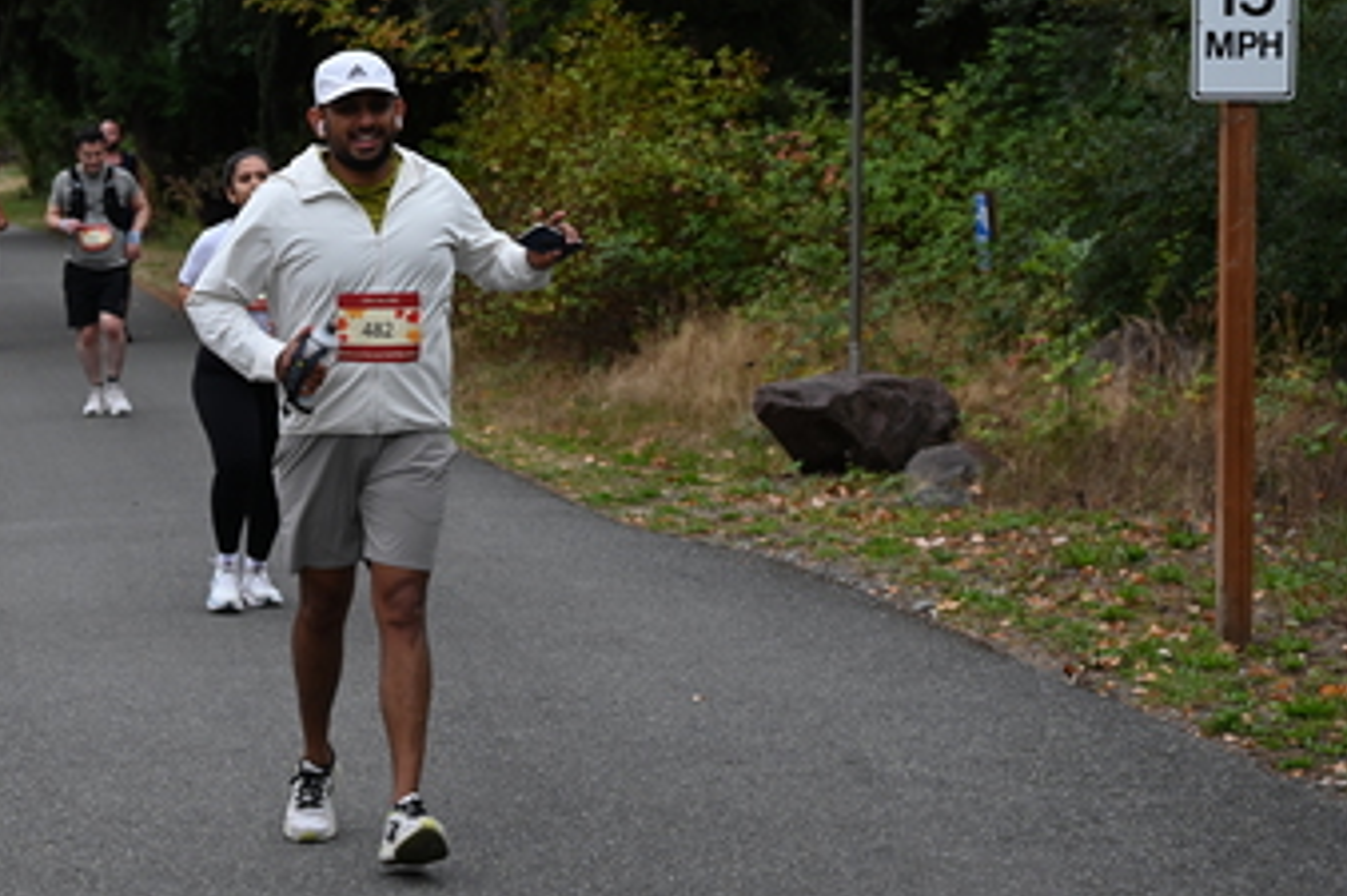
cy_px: 289
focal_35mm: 114
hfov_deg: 17.9
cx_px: 414
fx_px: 4263
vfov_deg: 12.0
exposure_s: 1/125
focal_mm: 70
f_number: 6
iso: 400
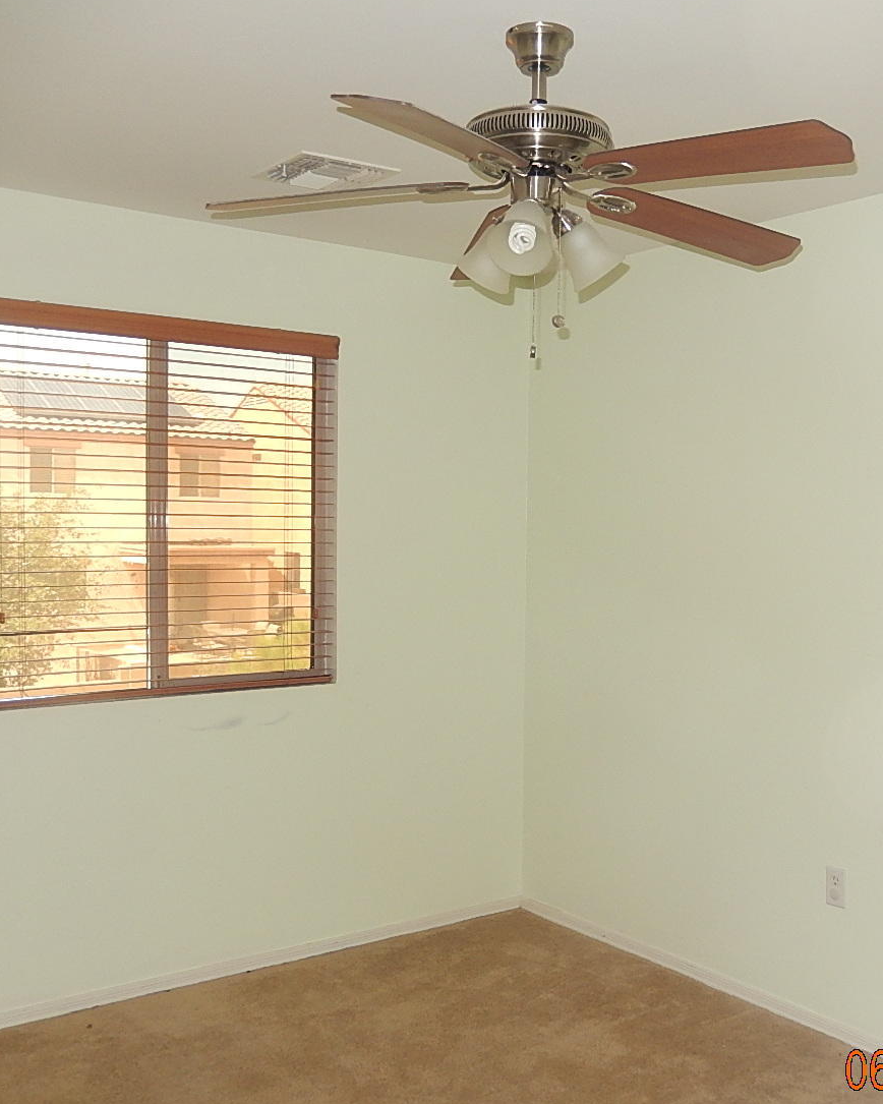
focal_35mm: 36
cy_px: 587
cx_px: 533
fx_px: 1176
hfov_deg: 41.0
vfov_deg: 50.2
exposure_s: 1/30
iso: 200
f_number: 3.4
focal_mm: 4.5
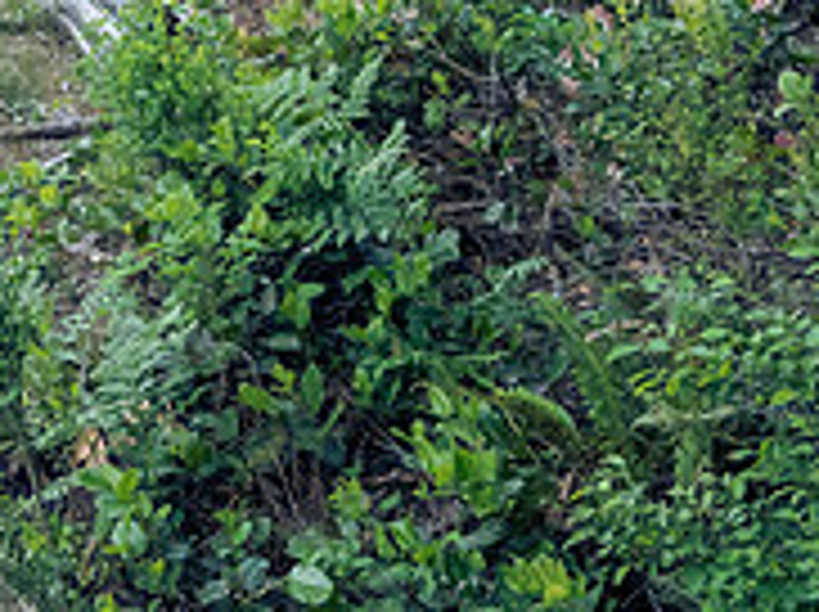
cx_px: -266
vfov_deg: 16.3
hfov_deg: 21.2
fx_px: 1961
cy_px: -281
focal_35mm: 83
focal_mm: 13
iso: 1000
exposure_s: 1/1000
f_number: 2.8
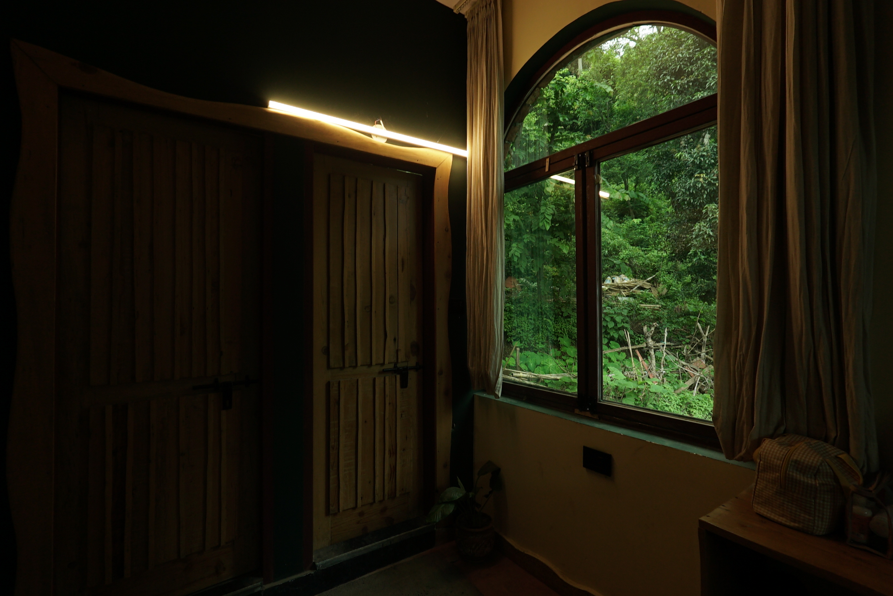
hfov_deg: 96.7
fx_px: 397
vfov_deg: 73.8
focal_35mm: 16
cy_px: 298
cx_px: 446
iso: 320
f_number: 5.6
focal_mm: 11
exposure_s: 1/50
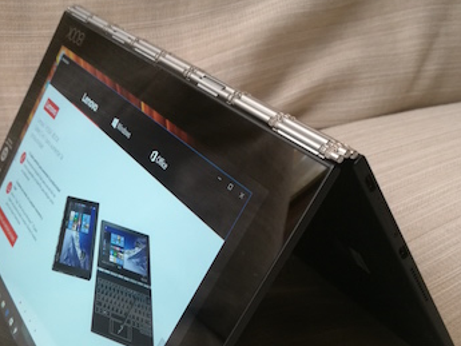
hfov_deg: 40.3
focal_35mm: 47
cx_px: 192
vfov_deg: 30.1
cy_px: 283
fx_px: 626
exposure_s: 1/33.3
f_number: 2.2
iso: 200
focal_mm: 4.5
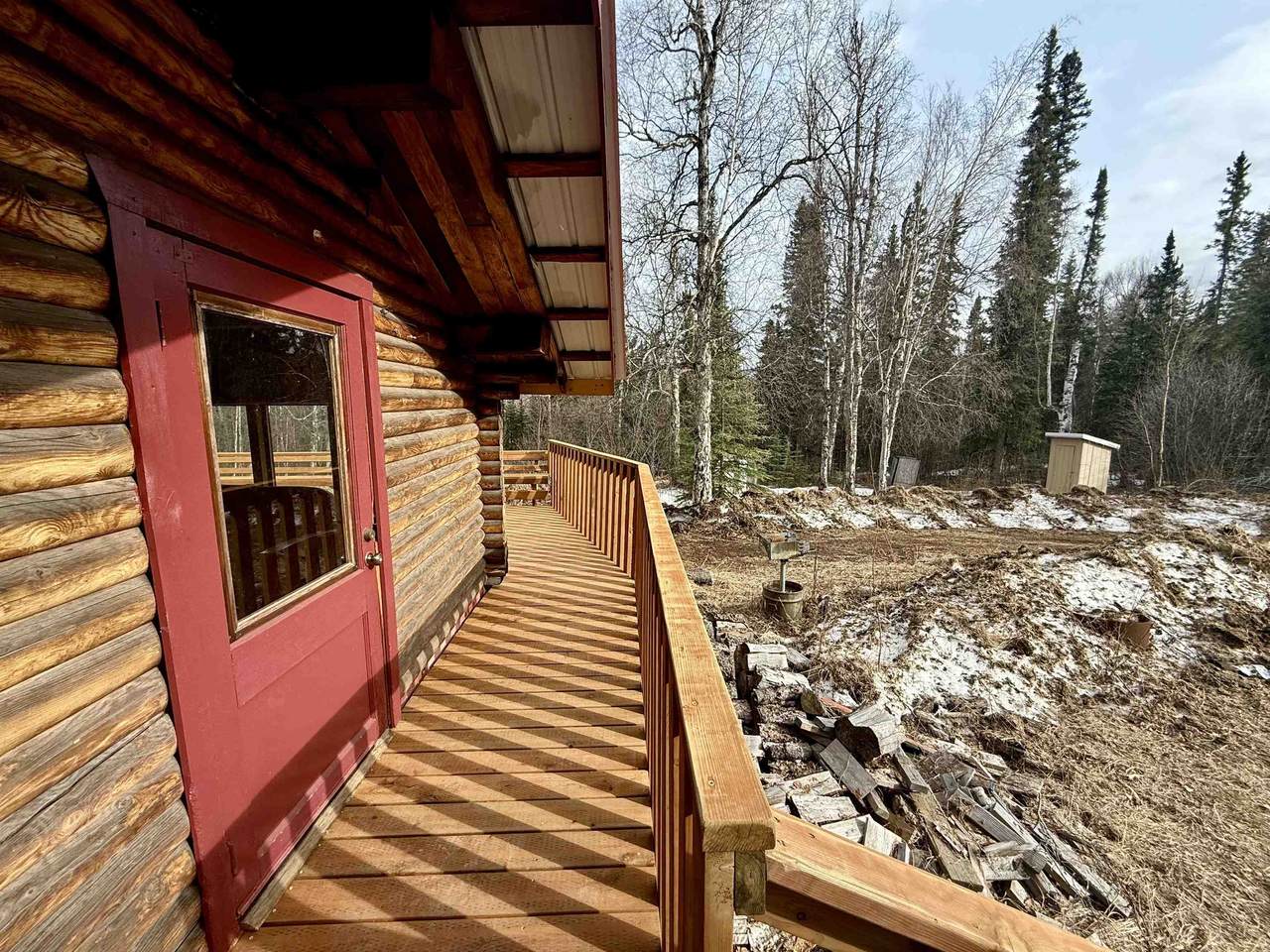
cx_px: 635
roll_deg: +0.3
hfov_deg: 102.1
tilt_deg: -7.2
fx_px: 514
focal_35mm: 14
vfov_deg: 85.7
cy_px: 476
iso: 50
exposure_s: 1/522
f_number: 2.2
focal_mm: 2.22
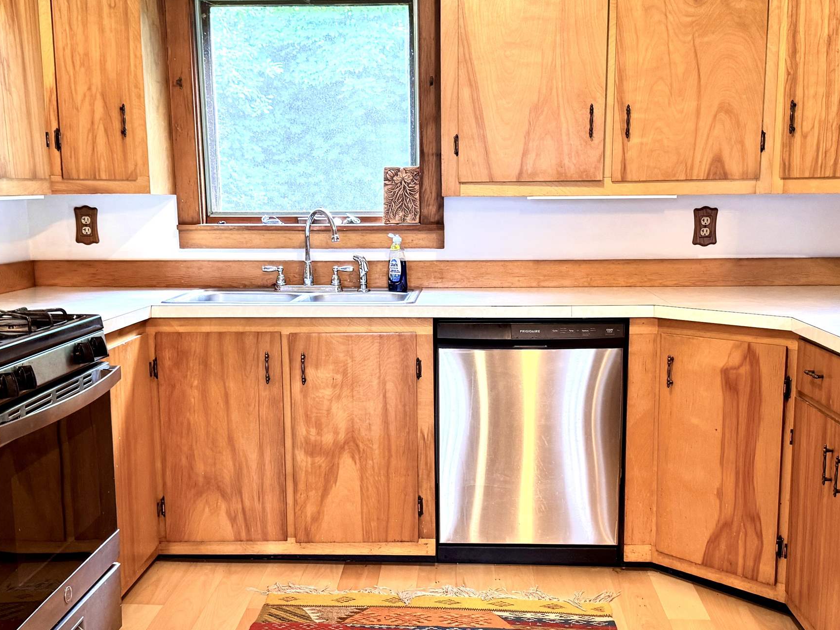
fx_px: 1043
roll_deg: +0.5
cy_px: 381
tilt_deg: -10.6
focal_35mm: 43
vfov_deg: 33.5
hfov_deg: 43.8
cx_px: 433
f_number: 1.78
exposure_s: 1/60
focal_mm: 6.76
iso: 250
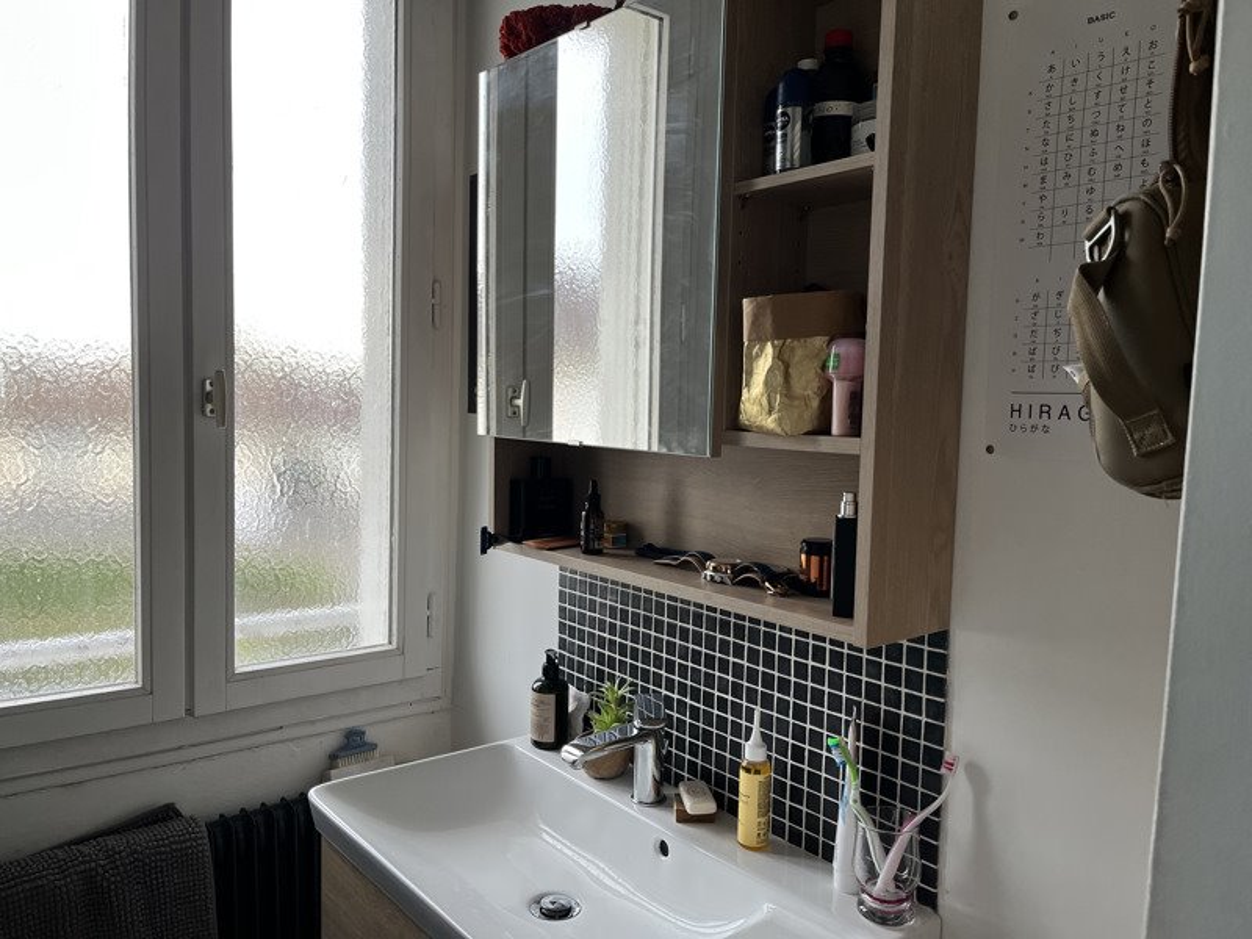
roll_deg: -2.3
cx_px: 626
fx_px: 940
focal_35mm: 26
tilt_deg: -5.7
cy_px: 470
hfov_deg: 67.3
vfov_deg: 53.1
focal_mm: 5.1
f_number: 1.6
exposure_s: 1/100
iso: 125
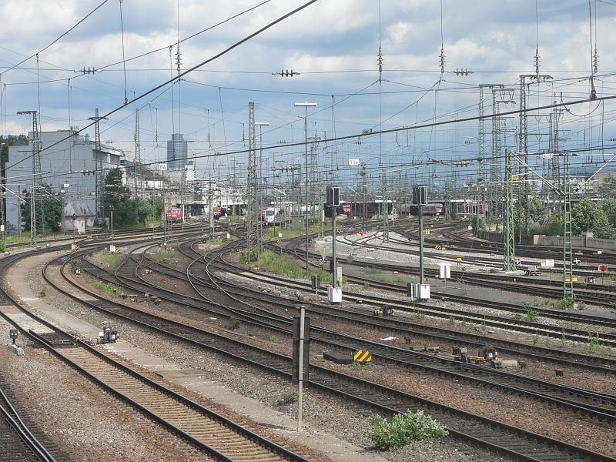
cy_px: 231
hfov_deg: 18.5
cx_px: 308
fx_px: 1886
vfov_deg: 14.0
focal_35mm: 106
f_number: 5.6
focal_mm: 17.7
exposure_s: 1/400
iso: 80
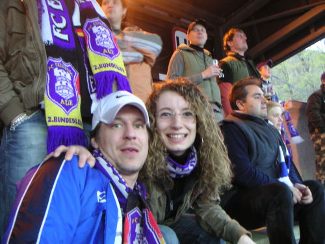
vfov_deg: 37.7
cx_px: 162
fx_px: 357
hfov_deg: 49.0
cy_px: 122
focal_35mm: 38
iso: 100
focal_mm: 6
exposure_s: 1/4
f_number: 2.8
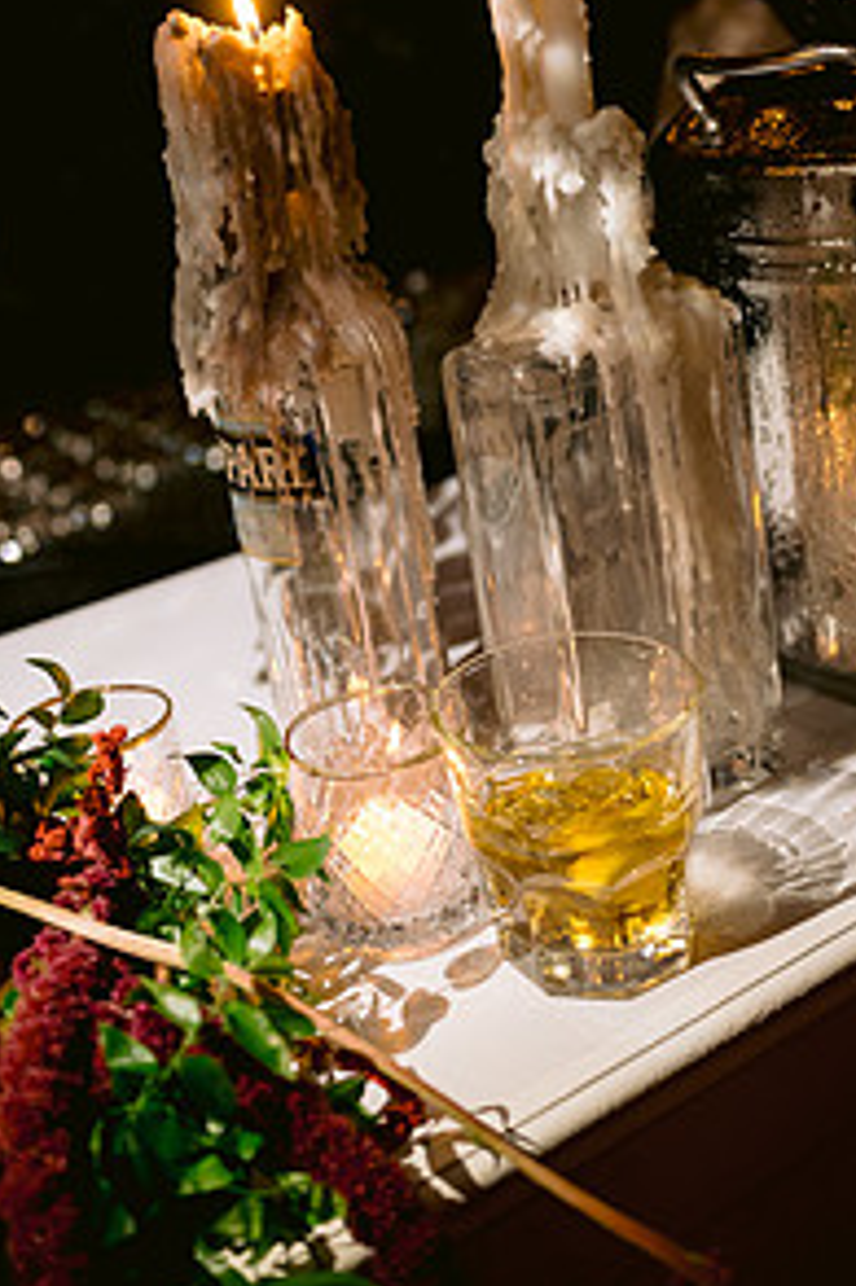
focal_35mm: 43
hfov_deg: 31.0
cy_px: 430
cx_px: 325
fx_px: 1535
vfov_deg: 44.8
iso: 800
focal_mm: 28
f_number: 2.8
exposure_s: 1/80
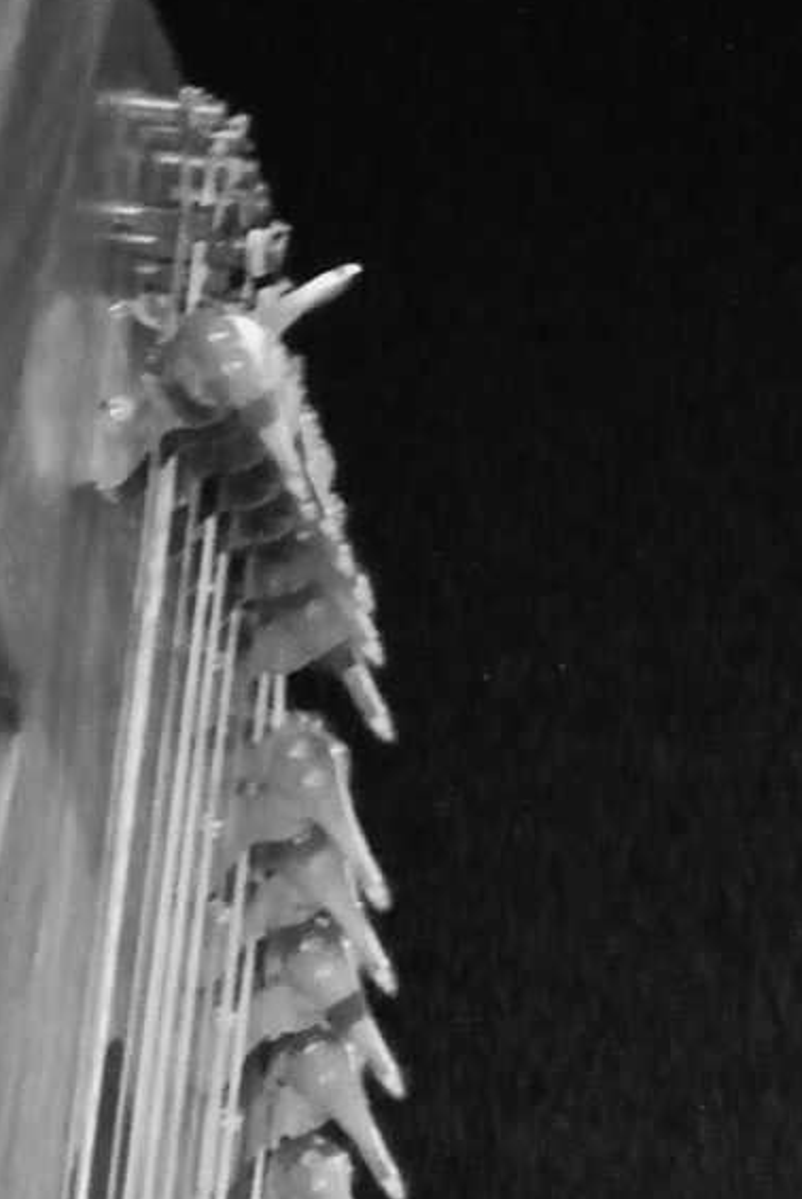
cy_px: 2430
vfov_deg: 4.4
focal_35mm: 467
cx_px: 740
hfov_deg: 2.9
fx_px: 15566
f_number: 3.8
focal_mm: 38.5
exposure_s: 1/20
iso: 6400
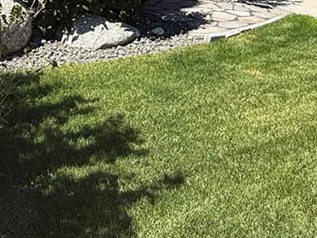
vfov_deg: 22.9
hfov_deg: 35.4
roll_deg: -0.2
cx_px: 195
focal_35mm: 54
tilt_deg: +7.2
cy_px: -100
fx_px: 495
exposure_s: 1/1339
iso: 50
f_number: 2.2
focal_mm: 2.22
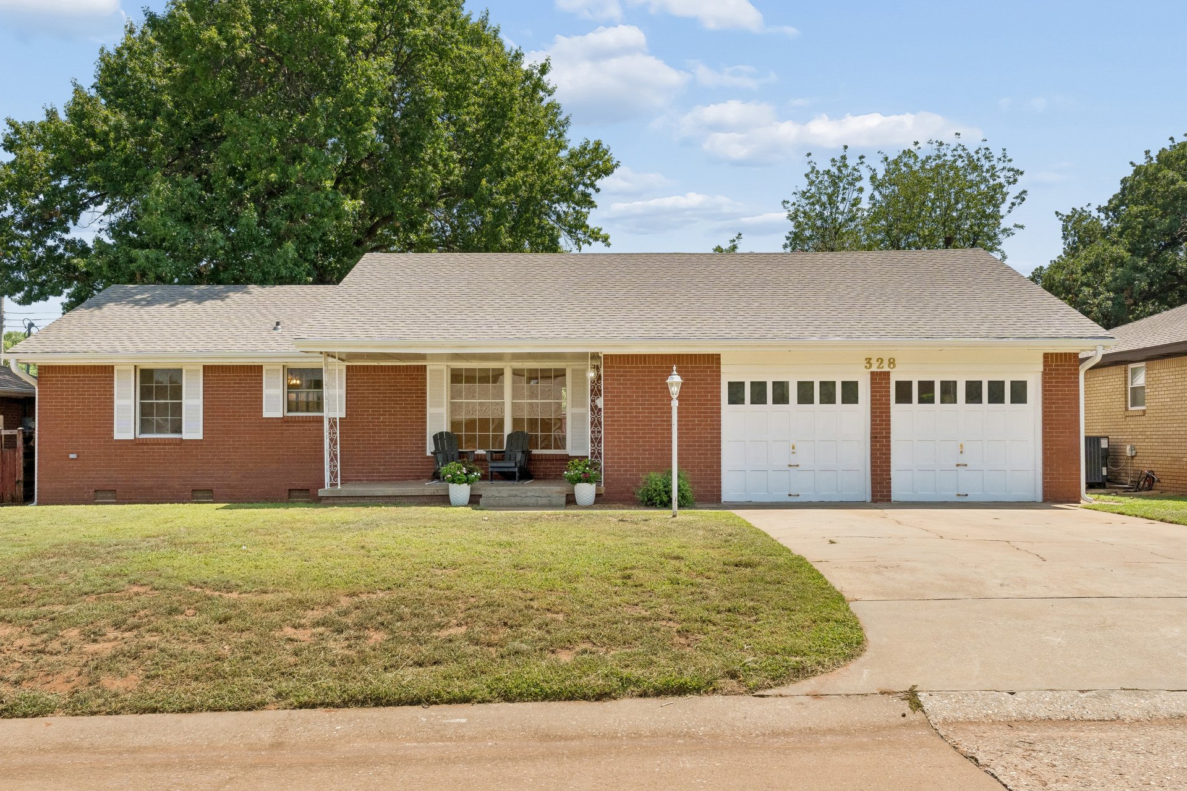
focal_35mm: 32
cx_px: 558
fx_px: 1055
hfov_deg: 58.7
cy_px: 412
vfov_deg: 41.1
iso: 640
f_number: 8
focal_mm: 20
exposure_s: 1/1600
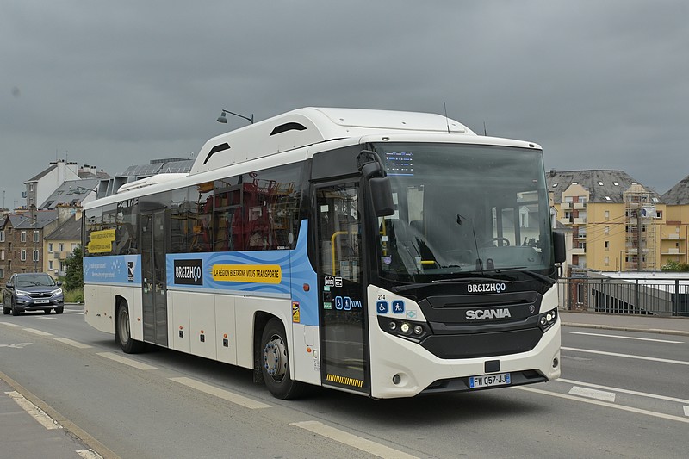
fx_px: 904
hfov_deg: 41.7
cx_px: 344
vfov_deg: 28.5
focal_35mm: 47
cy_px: 230
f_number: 9
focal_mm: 31.5
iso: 500
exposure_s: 1/500
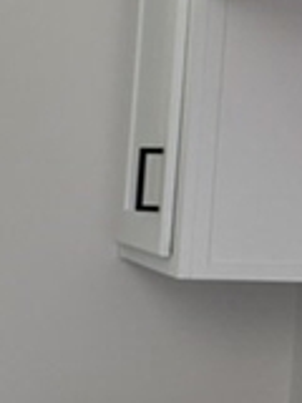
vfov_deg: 17.1
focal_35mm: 115
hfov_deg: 11.1
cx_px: -393
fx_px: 1338
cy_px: 285
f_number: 1.78
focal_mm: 6.76
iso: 125
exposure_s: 1/121
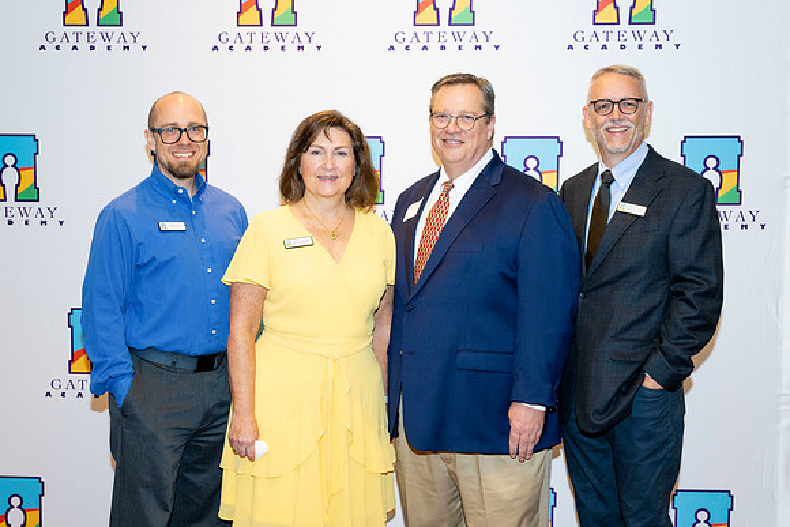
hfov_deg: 38.0
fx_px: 1147
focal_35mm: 52
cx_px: 395
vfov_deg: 25.9
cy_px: 264
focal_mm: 51
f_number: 5.6
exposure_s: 1/100
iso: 1000
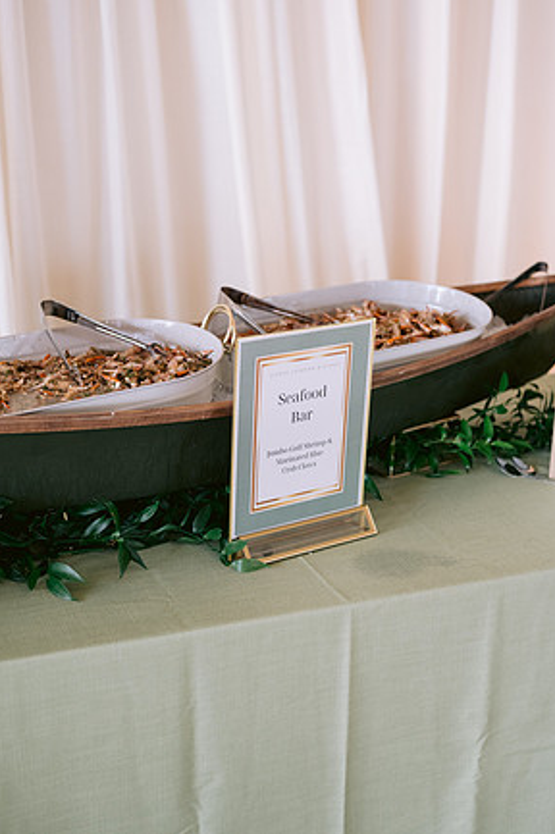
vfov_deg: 38.2
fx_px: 1204
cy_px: 403
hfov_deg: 26.0
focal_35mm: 52
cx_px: 283
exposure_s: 1/320
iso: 800
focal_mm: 50
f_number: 2.8
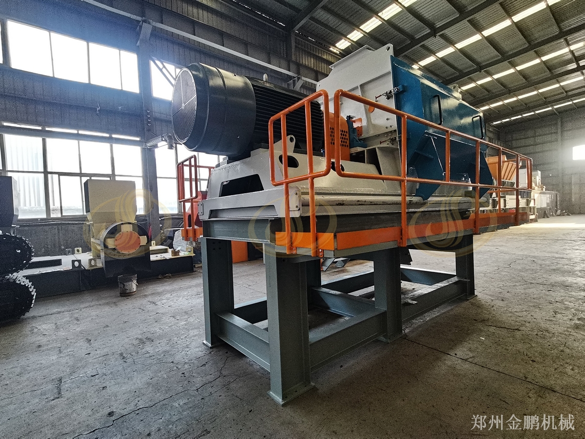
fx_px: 287
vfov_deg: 74.7
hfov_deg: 91.0
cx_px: 292
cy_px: 220
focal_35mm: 17
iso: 320
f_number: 2.4
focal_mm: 1.78
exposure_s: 1/50
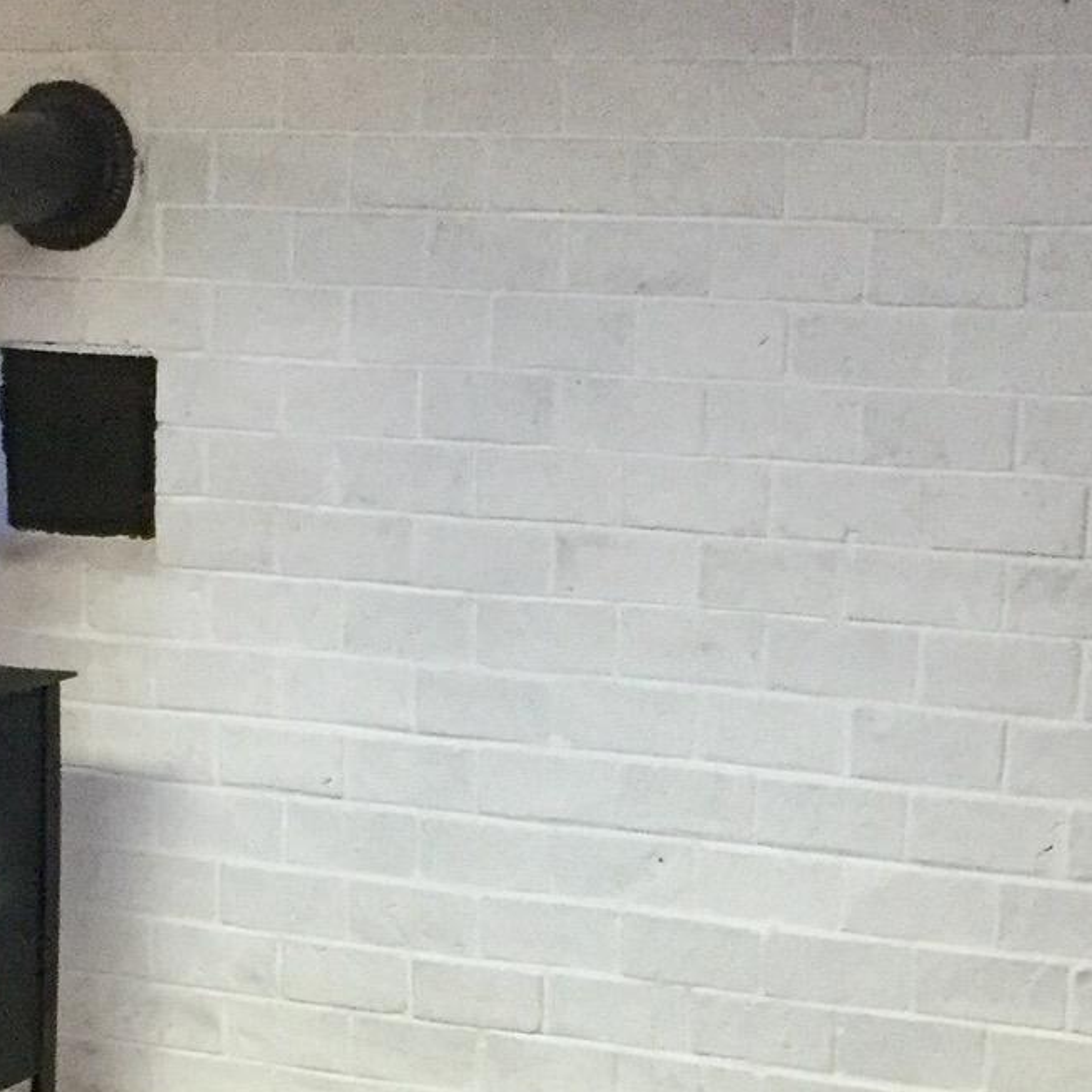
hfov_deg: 20.1
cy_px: 786
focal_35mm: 86
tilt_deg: -11.3
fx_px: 3069
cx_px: 436
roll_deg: -1.2
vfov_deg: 20.1
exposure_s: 1/30
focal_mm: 3.3
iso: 160
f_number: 2.4
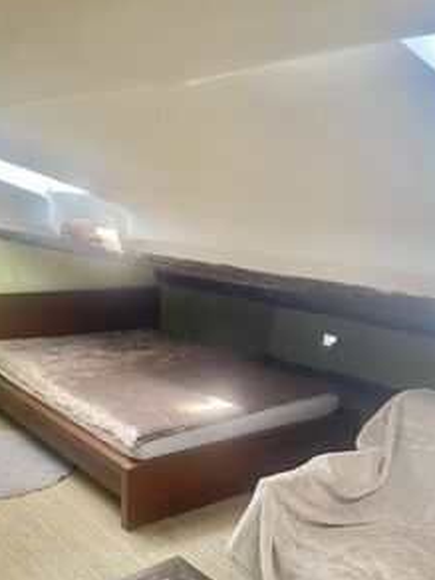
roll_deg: -0.8
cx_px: 169
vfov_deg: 48.4
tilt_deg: -14.2
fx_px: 637
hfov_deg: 37.5
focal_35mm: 38
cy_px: 372
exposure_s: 1/62
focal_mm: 4.25
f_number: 1.8
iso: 125
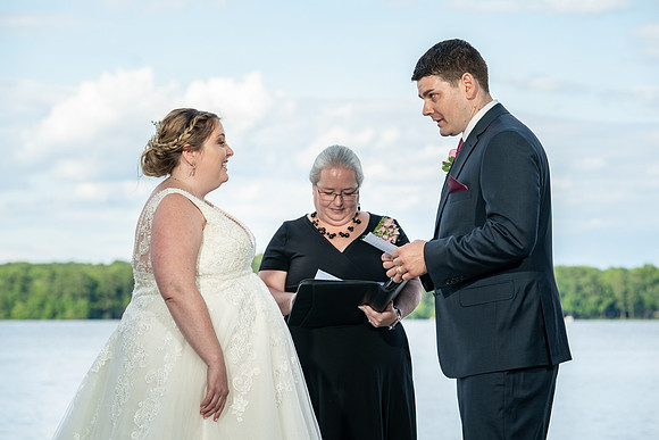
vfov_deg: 12.8
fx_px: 1966
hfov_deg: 19.0
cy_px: 220
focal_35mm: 107
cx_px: 334
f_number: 5.6
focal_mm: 105
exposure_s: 1/200
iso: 100
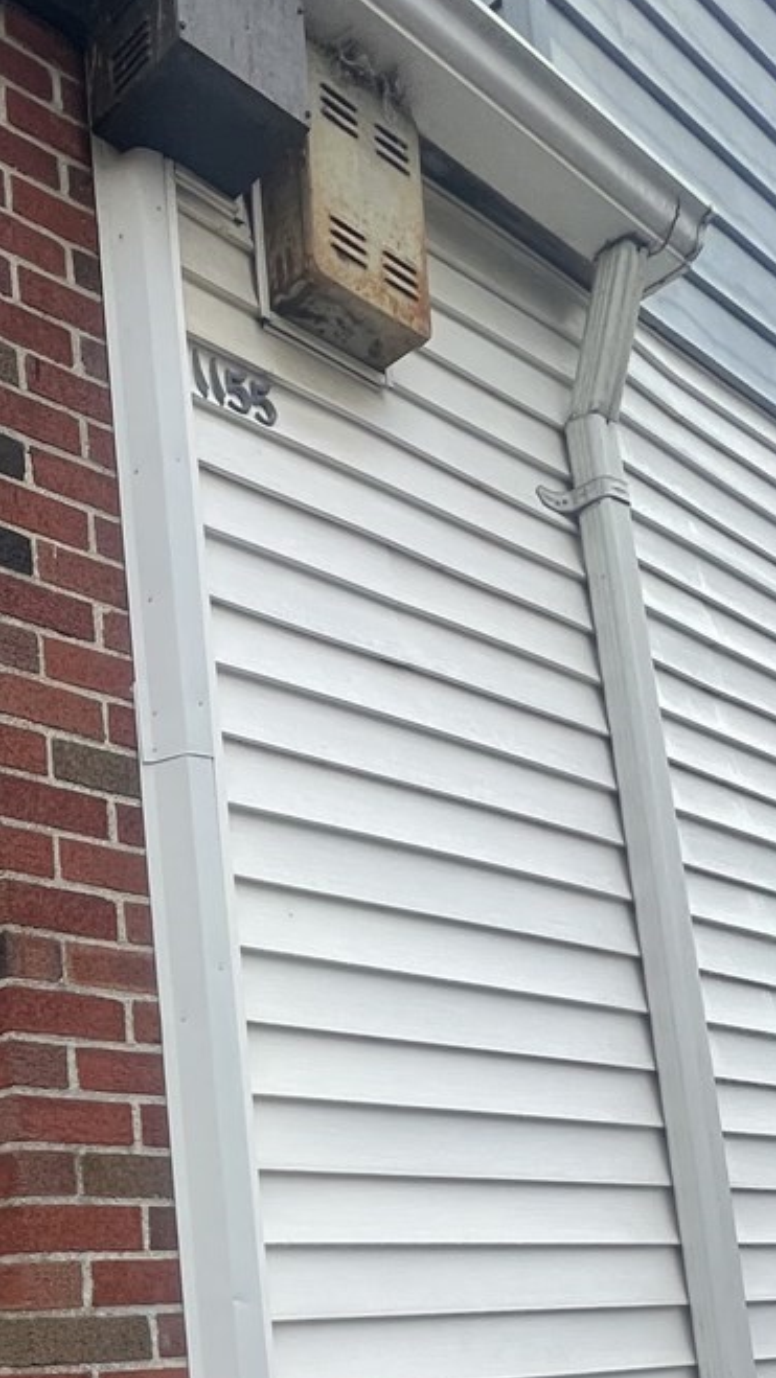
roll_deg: +2.6
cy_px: 1209
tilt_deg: +7.3
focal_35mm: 33
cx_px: -272
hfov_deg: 28.3
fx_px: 1206
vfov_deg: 53.1
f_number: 1.8
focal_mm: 1.57
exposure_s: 1/120
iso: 80
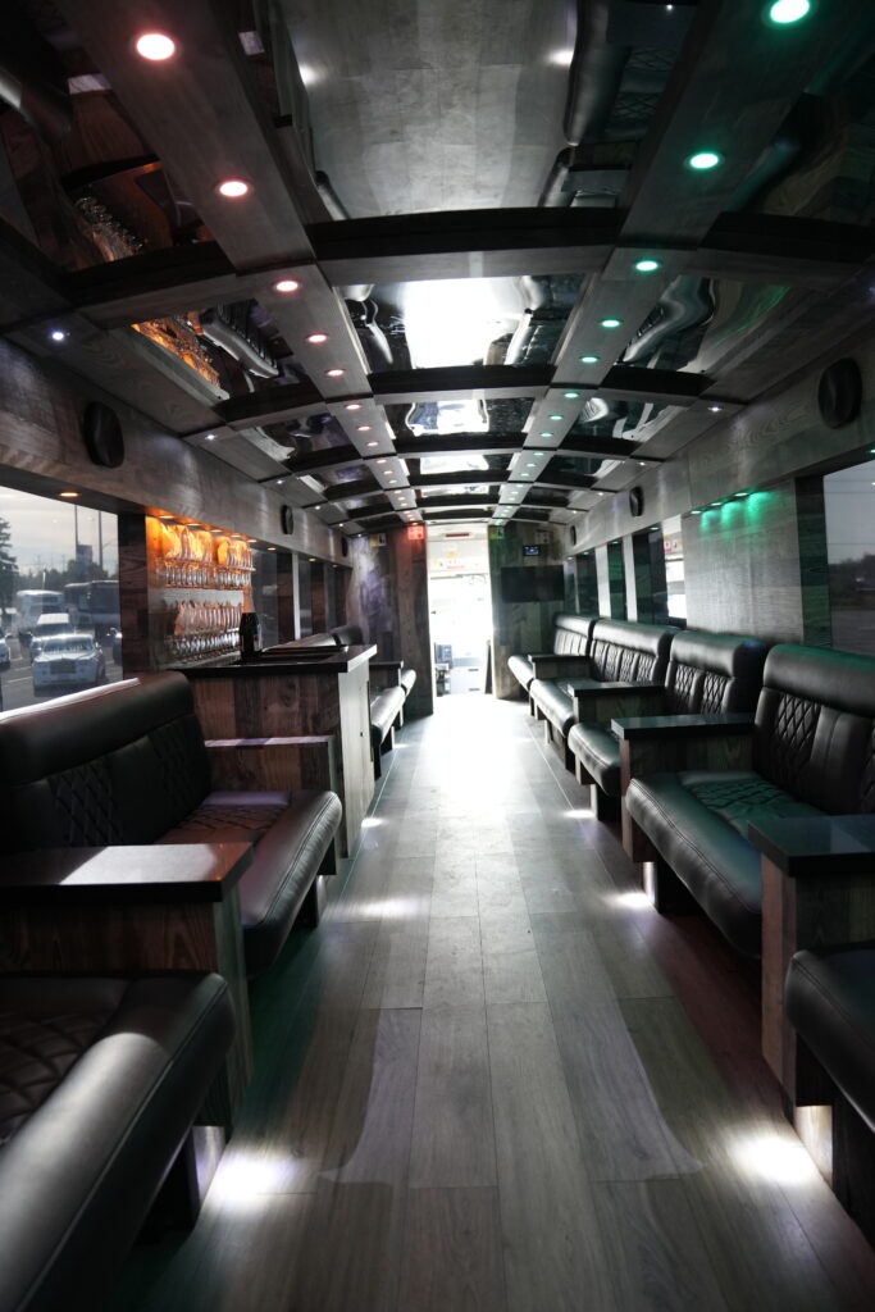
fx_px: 875
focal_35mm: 24
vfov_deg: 73.7
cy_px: 656
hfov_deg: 53.1
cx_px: 438
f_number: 2.8
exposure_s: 1/160
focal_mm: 24
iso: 1600
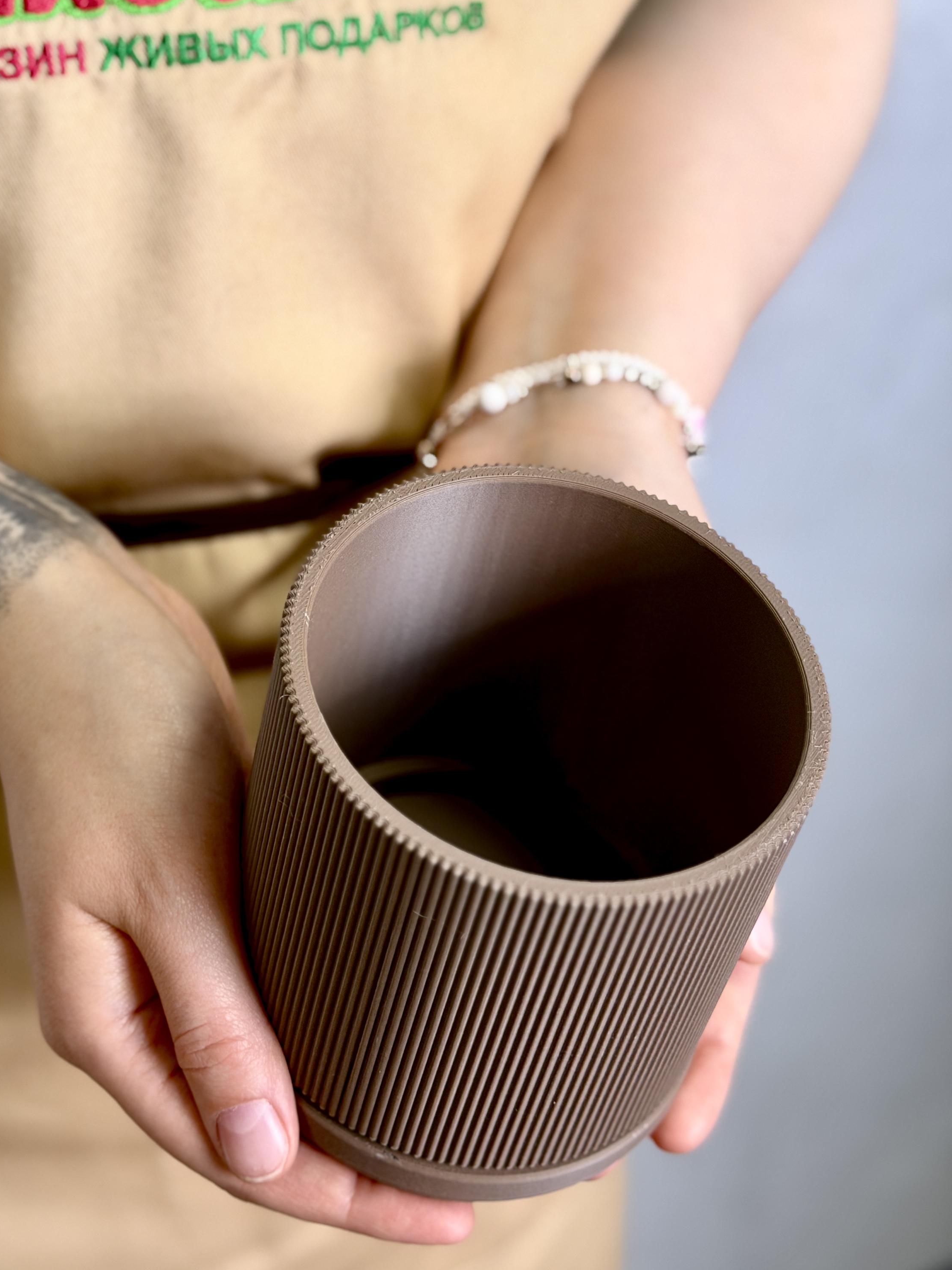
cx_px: 321
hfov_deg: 22.5
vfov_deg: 29.7
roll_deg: -1.7
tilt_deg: -28.5
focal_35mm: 65
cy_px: 454
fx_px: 2383
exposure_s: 1/131
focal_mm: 6.76
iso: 50
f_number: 1.78
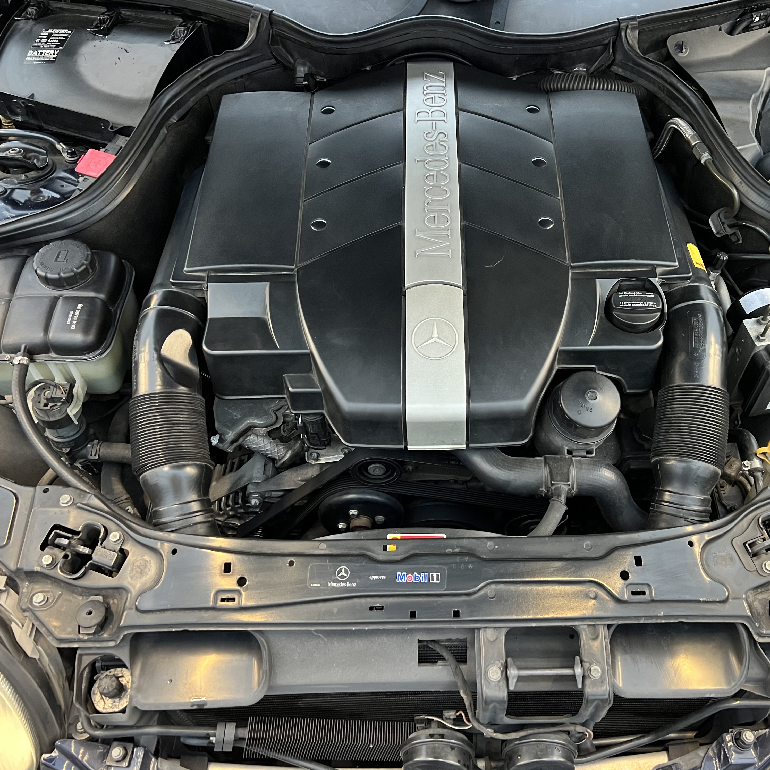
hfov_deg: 52.2
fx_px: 780
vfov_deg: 52.5
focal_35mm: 31
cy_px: 384
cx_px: 454
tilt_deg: -51.9
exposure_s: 1/40
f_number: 1.5
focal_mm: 5.7
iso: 500
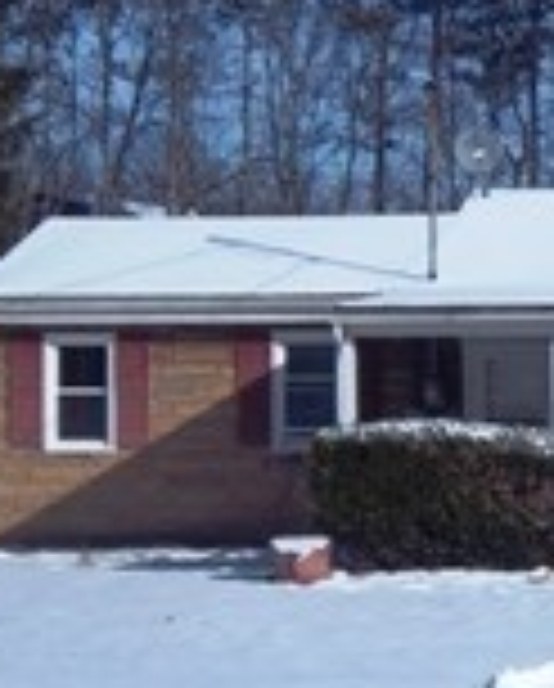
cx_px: 653
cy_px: 292
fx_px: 2738
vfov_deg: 14.3
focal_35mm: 134
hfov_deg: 11.3
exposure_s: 1/320
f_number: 10.28
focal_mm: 8.3
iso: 64
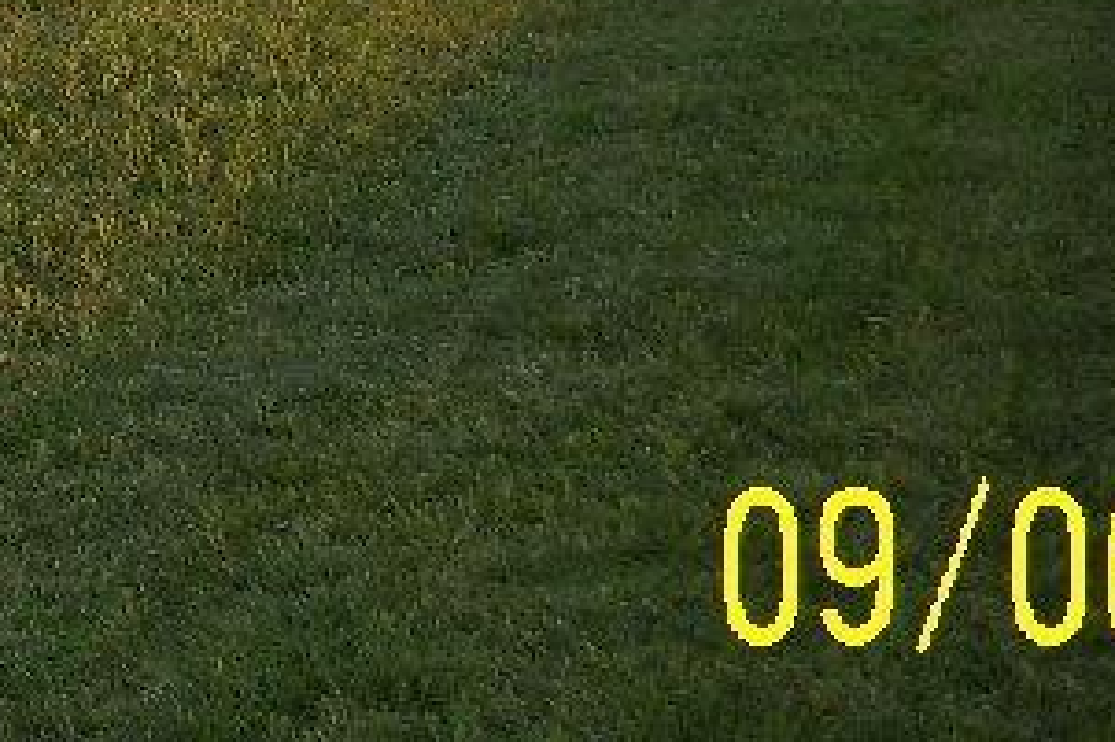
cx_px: -454
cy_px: -764
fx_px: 4643
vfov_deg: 8.6
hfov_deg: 13.1
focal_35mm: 150
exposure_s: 1/160
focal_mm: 5.7
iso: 80
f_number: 2.9
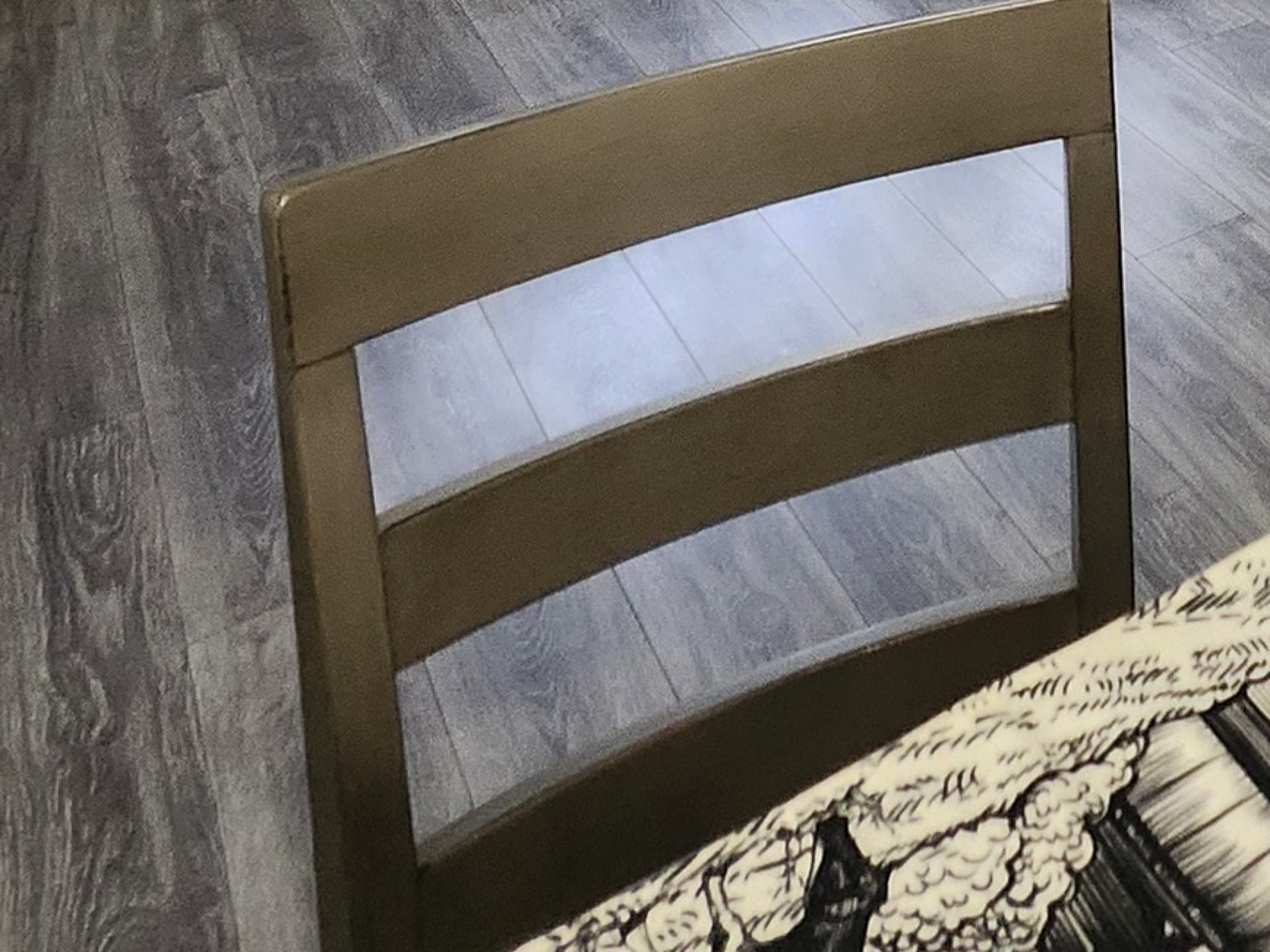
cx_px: 1261
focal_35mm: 46
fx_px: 1688
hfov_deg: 37.1
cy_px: -706
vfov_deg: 21.8
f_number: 2.2
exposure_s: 1/60
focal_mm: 1.74
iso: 320
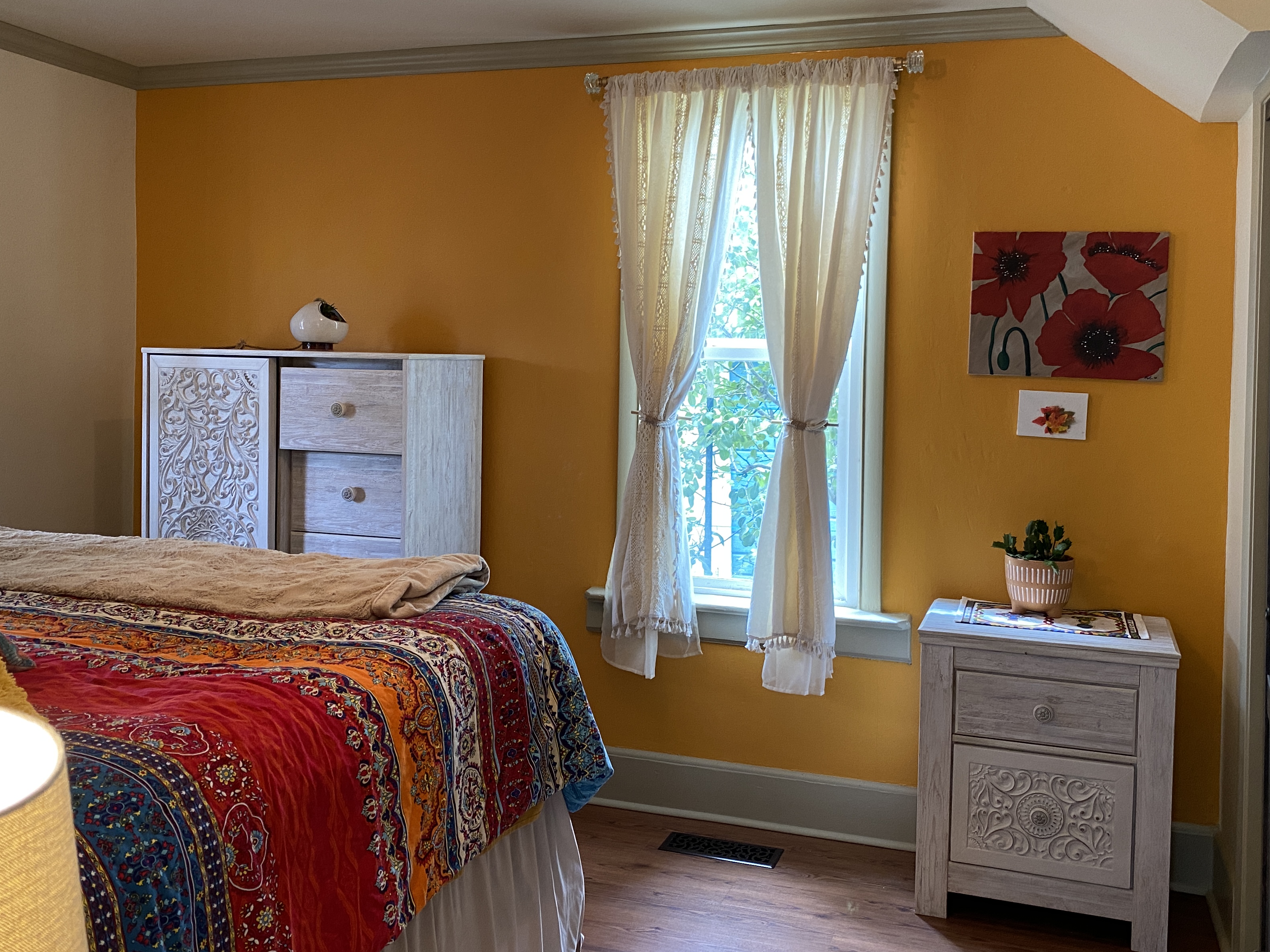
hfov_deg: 55.3
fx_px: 1211
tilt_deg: -1.4
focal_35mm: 33
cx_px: 641
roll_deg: -0.6
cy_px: 408
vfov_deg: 42.8
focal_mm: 4.25
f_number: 1.8
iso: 125
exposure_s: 1/60
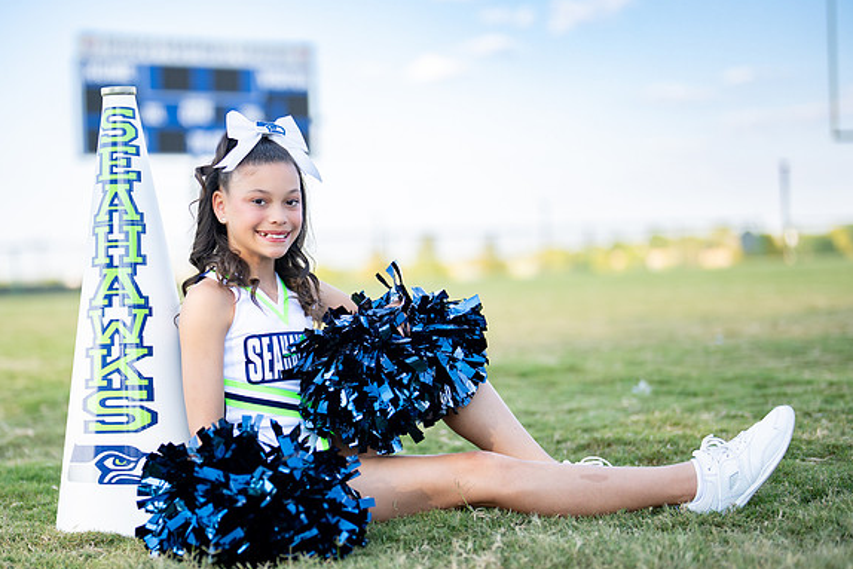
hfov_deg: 29.5
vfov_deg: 20.0
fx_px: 1612
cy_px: 316
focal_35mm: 68
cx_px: 318
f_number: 1.2
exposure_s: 1/2500
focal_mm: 50
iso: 100
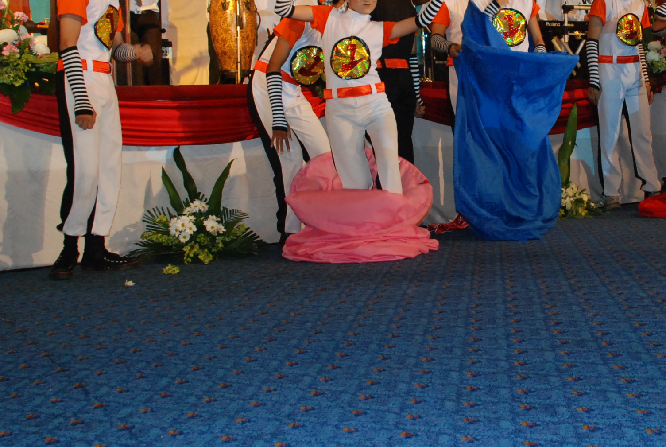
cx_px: 490
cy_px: 81
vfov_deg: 25.6
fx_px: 964
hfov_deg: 37.3
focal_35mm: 52
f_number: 5
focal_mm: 18
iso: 1000
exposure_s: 1/60
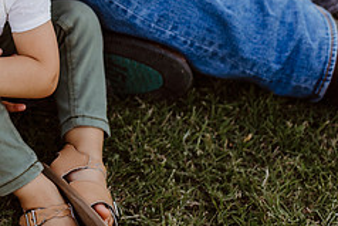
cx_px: -20
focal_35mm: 122
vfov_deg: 11.1
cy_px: -18
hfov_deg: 16.3
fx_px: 1146
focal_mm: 50
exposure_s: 1/200
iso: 200
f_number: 2.8
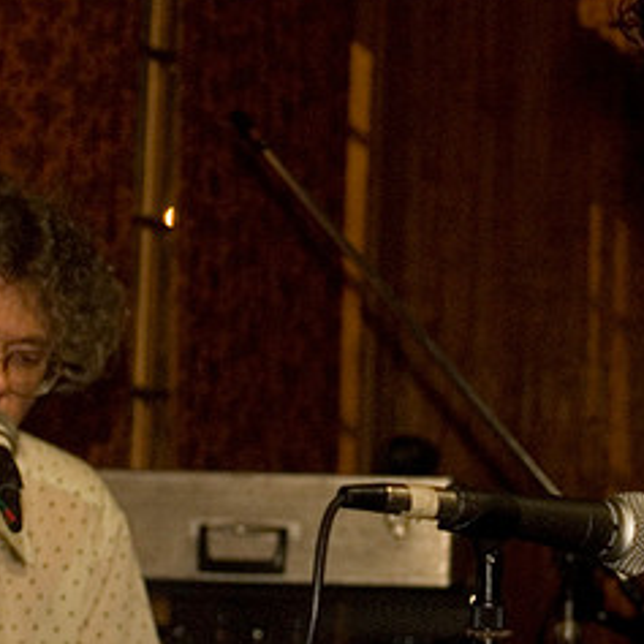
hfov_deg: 15.9
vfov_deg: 15.9
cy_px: 223
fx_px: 2295
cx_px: 440
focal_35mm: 109
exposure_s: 1/25
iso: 800
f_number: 2.8
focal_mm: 35
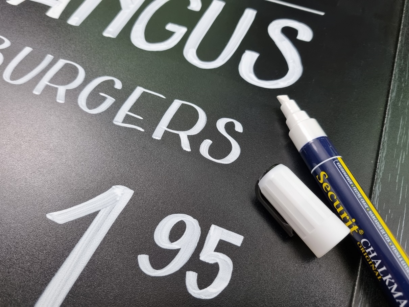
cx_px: 204
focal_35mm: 26
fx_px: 307
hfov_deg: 67.3
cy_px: 154
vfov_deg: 53.1
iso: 250
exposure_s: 1/100
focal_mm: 5.4
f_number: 1.8
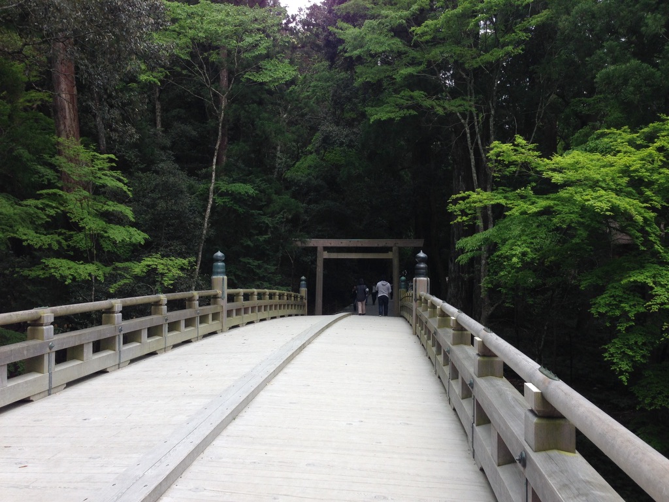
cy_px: 251
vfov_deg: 42.9
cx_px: 334
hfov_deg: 55.4
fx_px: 638
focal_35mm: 33
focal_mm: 4.12
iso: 50
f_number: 2.4
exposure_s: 1/193
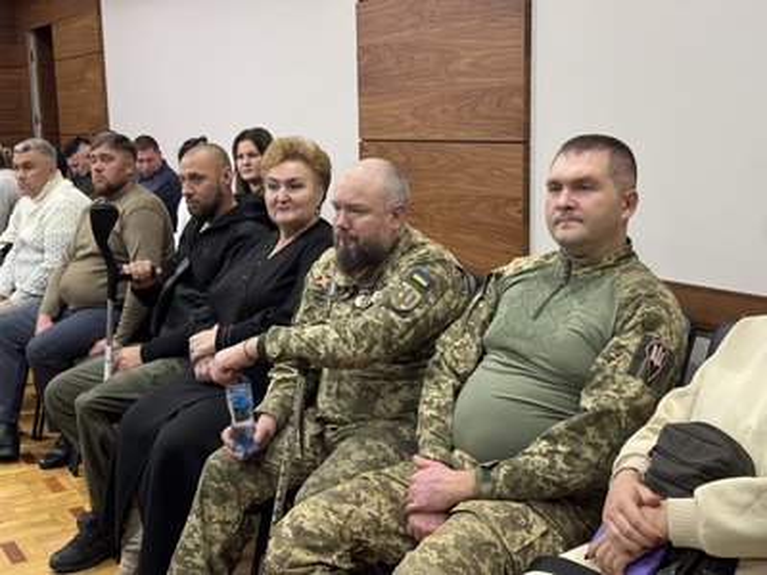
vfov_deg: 38.7
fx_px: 820
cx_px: 384
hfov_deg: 50.1
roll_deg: +0.9
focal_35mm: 37
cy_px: 288
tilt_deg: -9.4
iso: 250
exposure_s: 1/40
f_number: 1.78
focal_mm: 6.76
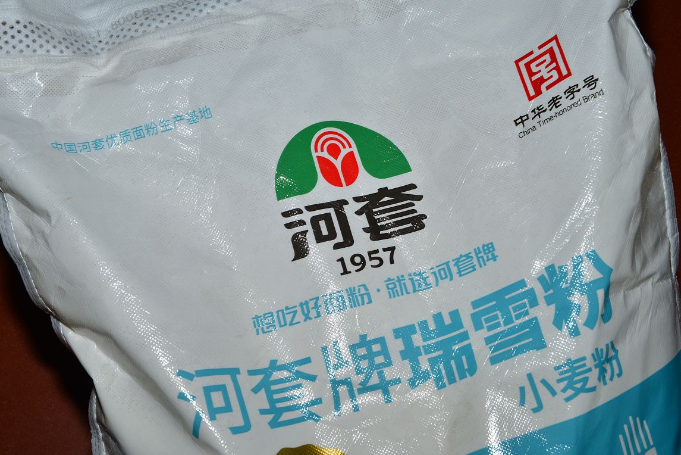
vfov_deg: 20.9
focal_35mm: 65
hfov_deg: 31.0
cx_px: 337
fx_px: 1230
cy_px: 227
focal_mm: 62
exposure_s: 1/250
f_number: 11
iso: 200
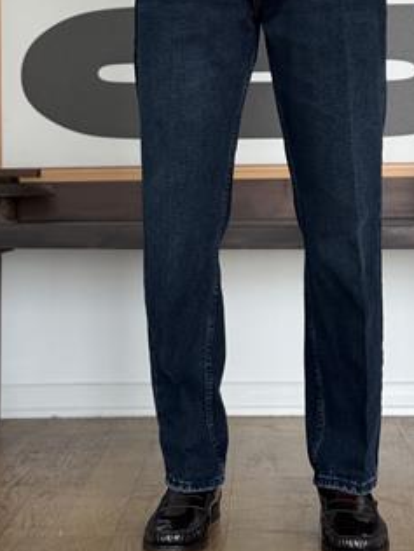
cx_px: 255
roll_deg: +0.3
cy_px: 151
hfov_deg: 18.2
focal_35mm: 81
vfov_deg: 23.9
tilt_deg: +0.7
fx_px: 1292
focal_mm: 6.76
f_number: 1.78
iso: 125
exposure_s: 1/242
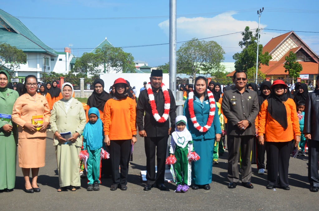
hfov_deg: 33.5
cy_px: 106
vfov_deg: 22.5
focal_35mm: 60
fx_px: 531
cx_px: 160
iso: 100
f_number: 8
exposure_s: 1/250
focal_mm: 40
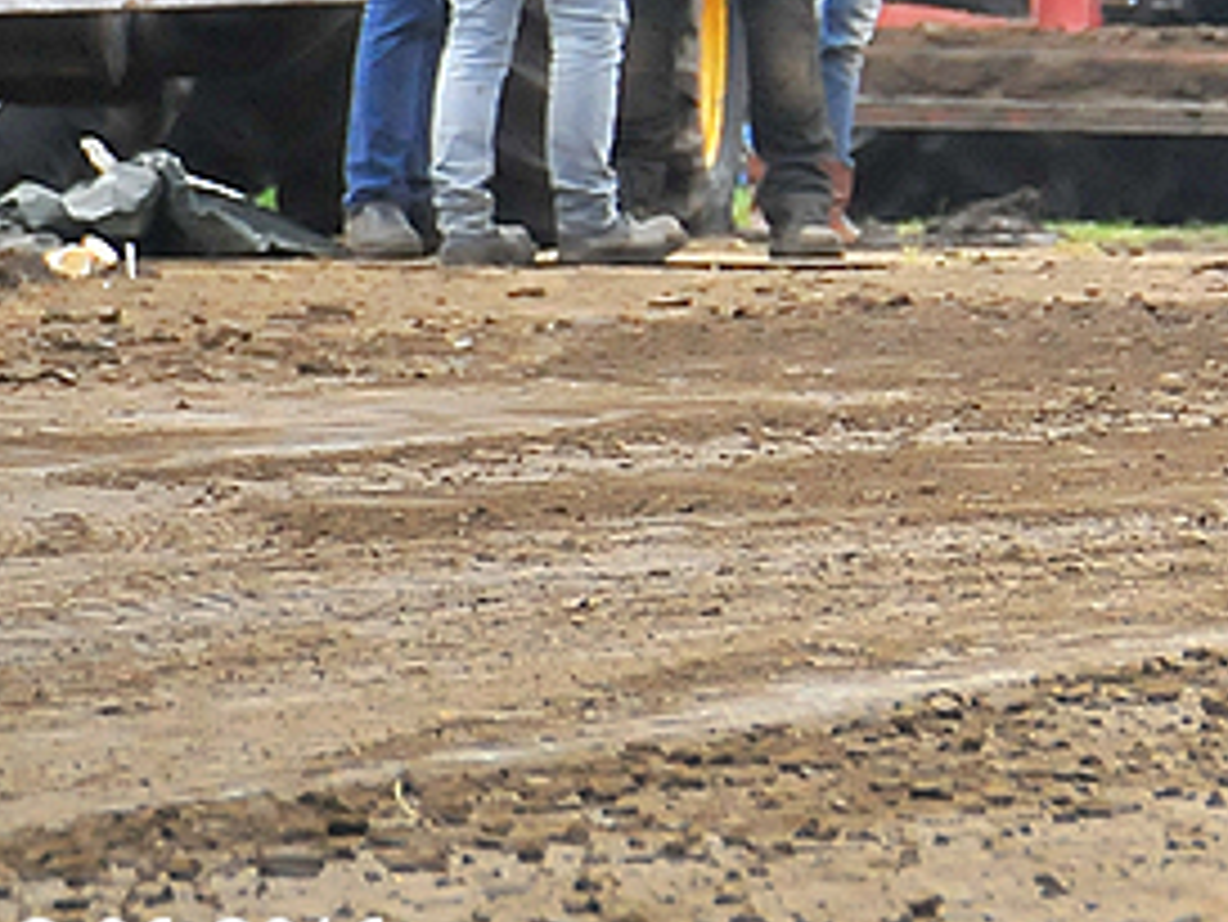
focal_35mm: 1460
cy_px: -535
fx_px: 51816
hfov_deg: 1.4
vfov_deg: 1.0
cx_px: 2245
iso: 1000
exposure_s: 1/125
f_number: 5.6
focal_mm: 270
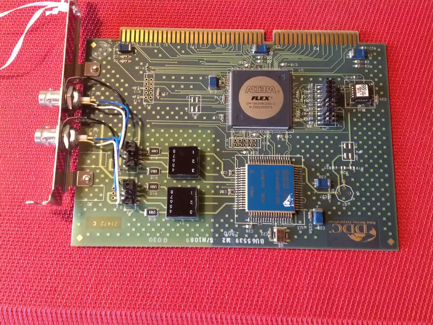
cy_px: 163
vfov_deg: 39.7
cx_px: 216
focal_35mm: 36
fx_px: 450
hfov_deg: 51.3
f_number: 2.4
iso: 250
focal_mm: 4.28
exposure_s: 1/15
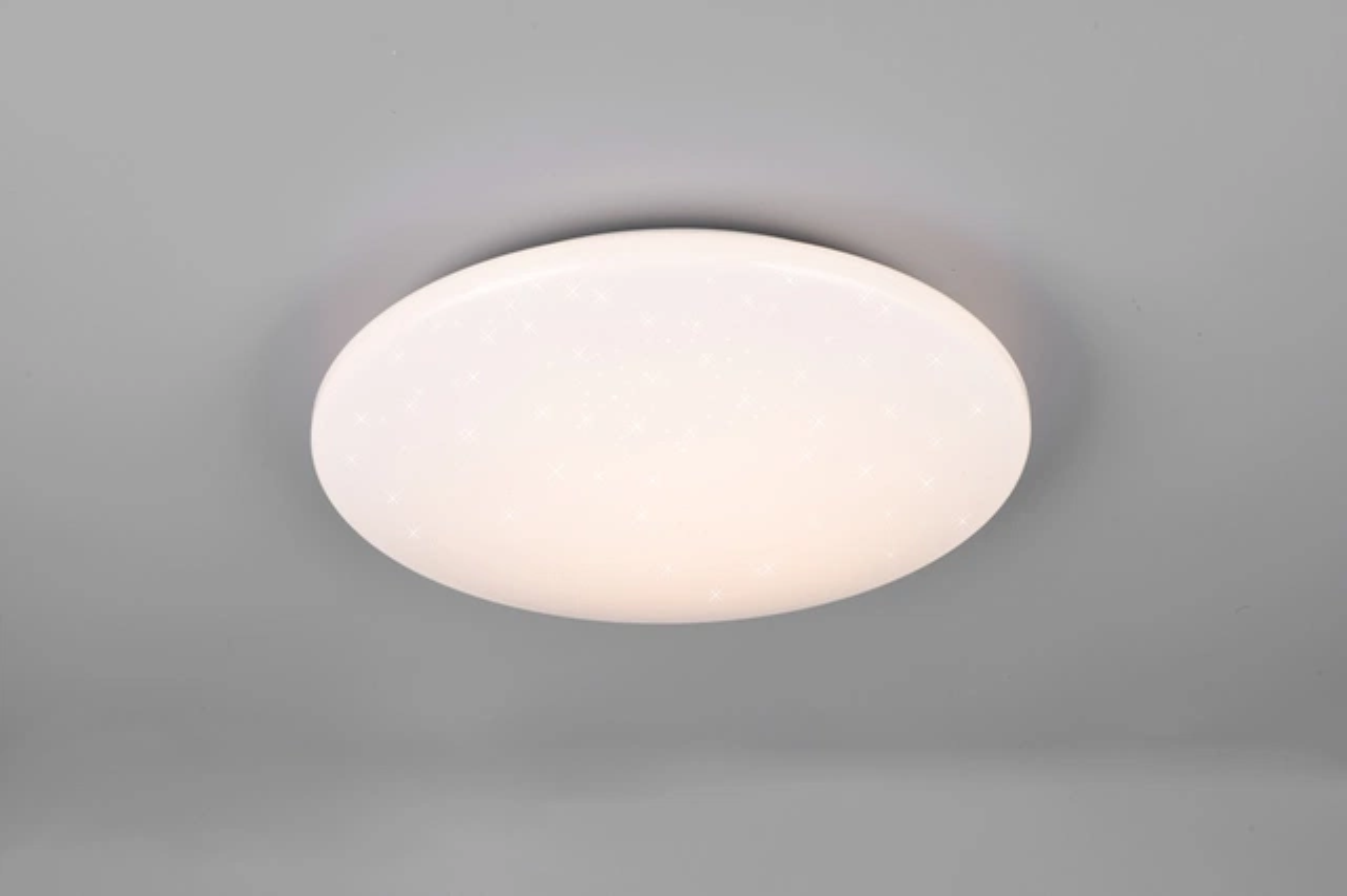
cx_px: 674
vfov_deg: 19.4
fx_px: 2618
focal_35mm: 70
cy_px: 448
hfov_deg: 28.9
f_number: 16
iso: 100
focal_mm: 70
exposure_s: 1/30
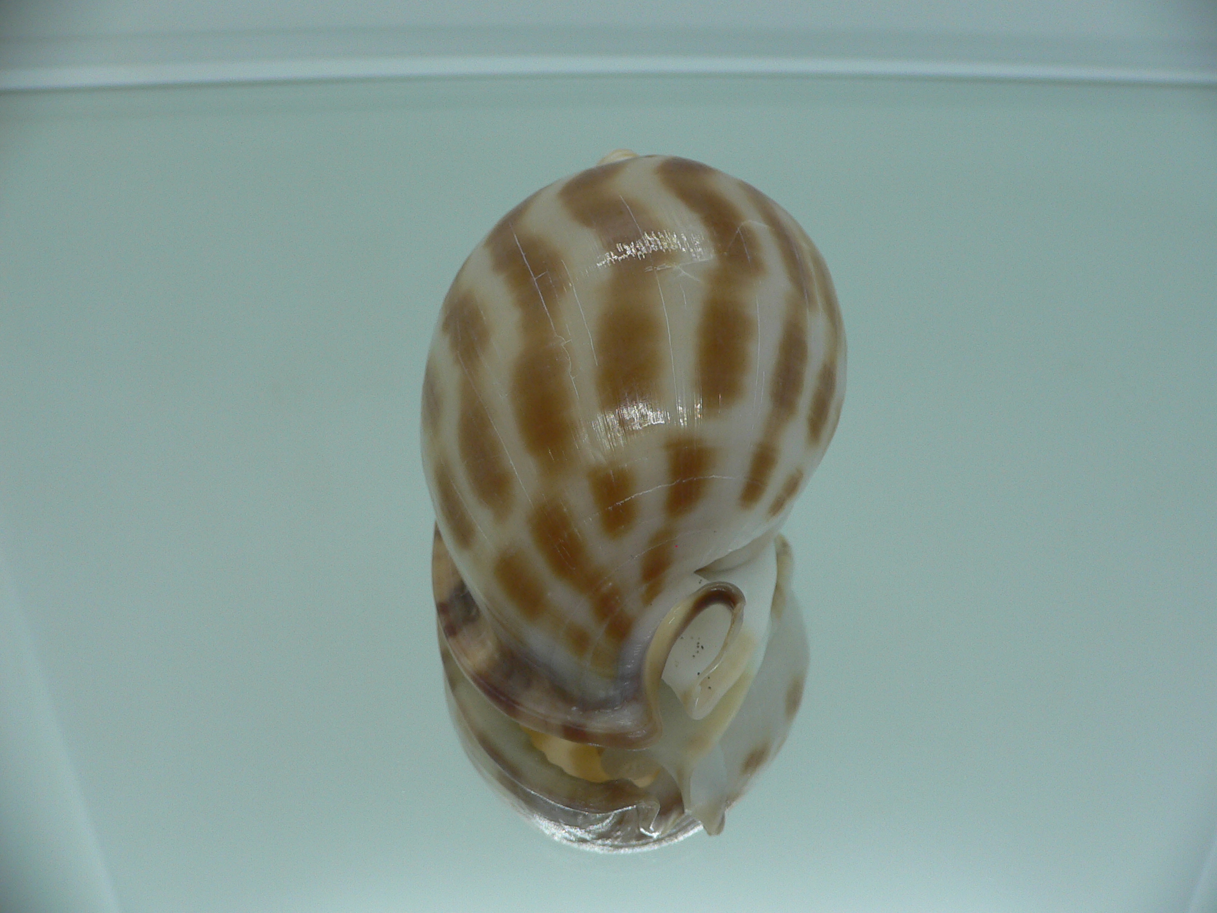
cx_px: 608
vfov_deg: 40.7
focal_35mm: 35
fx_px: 1231
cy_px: 456
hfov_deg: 52.6
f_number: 2.8
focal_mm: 4.6
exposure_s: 1/60
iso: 80
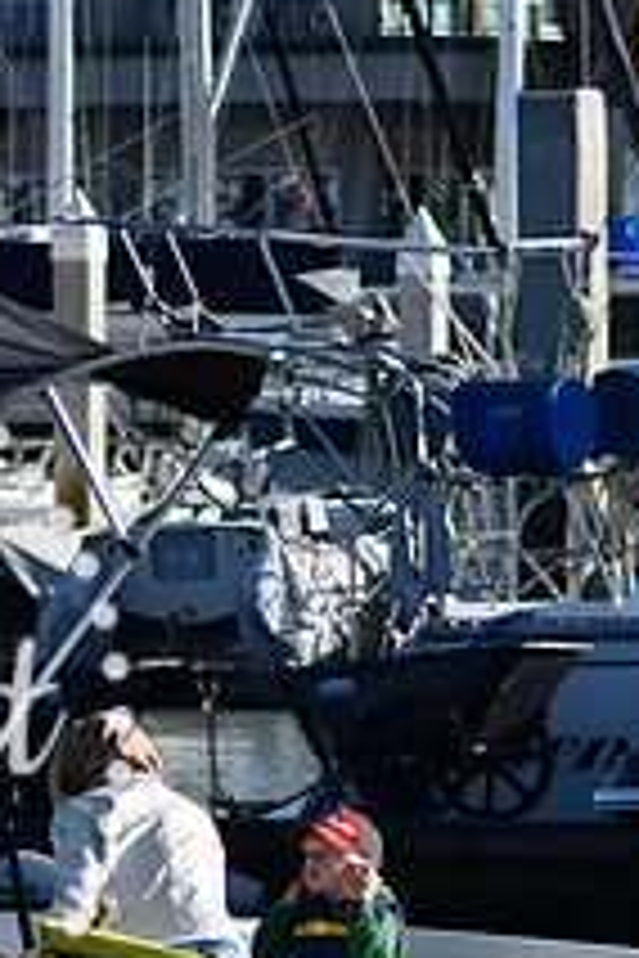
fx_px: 18530
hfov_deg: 2.0
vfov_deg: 3.0
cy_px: 726
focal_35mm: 696
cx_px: -297
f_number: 6.3
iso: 200
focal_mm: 170
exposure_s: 1/1250
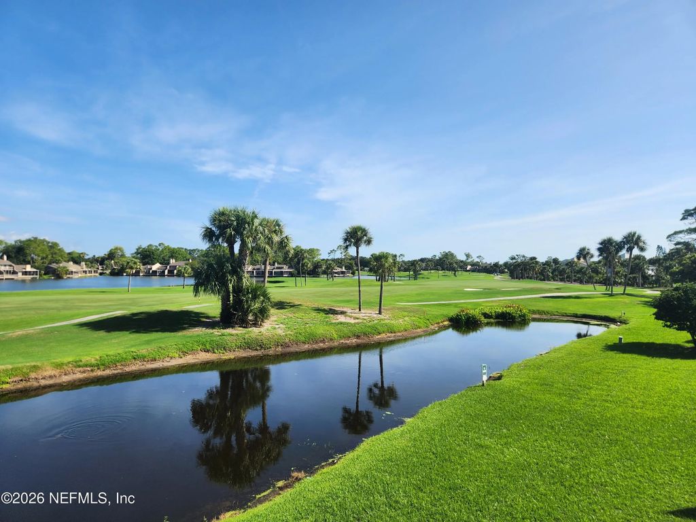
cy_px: 261
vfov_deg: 58.9
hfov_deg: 73.9
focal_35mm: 23
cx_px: 348
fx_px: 462
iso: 20
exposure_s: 1/1824
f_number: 1.8
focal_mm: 5.4
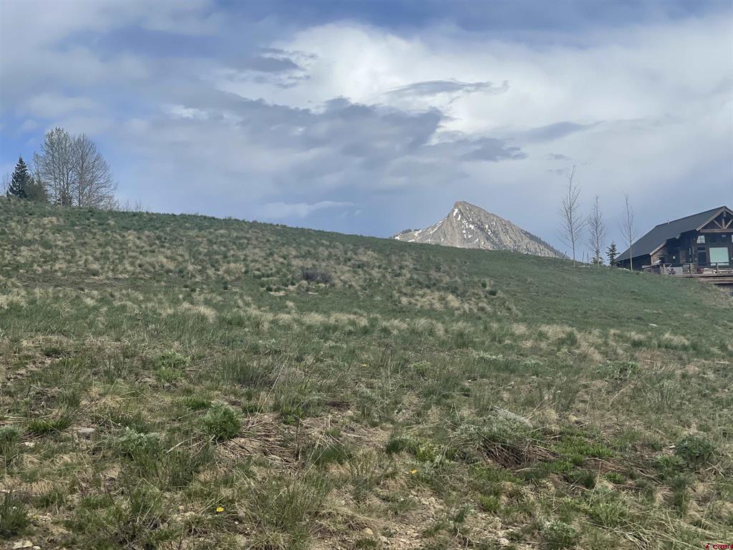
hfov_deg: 30.3
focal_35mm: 64
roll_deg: +3.4
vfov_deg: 22.9
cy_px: 275
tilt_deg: +5.1
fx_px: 1355
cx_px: 366
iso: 20
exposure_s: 1/1754
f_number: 2.2
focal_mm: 7.5
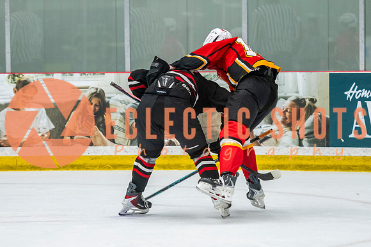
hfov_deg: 8.4
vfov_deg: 5.6
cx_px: 185
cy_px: 113
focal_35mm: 244
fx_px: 2513
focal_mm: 140
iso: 2000
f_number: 3.2
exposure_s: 1/640
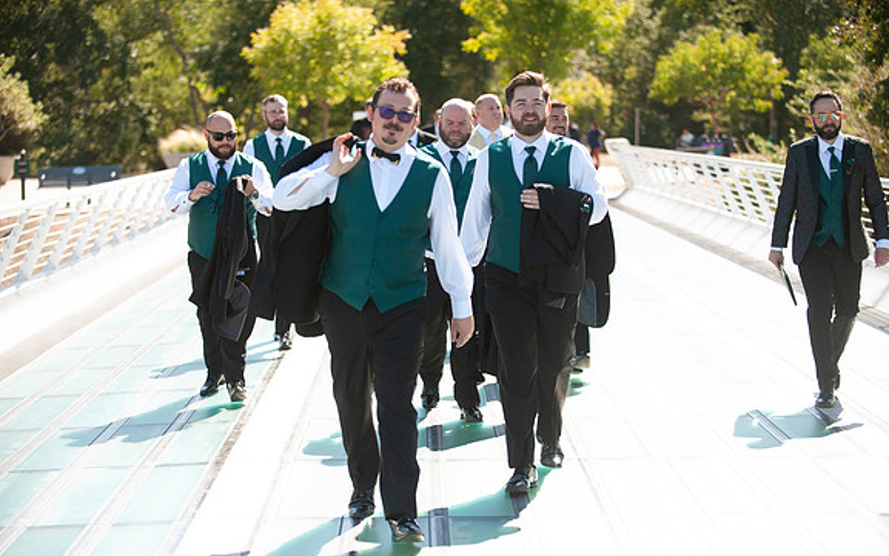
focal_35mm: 88
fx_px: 2133
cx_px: 444
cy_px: 296
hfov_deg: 23.5
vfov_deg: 14.9
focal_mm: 86
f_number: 2.8
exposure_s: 1/8000
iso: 2000
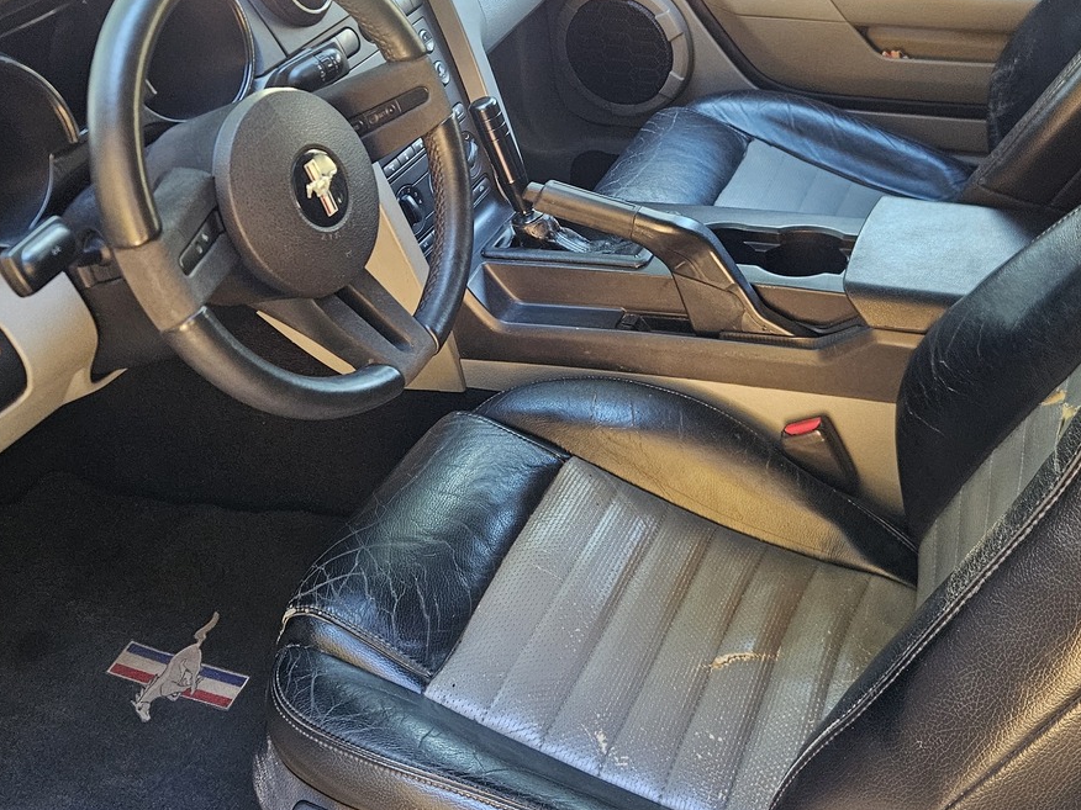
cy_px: 279
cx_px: 608
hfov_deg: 44.7
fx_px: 1312
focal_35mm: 42
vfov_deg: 34.1
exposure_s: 1/100
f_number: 1.8
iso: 640
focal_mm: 5.4
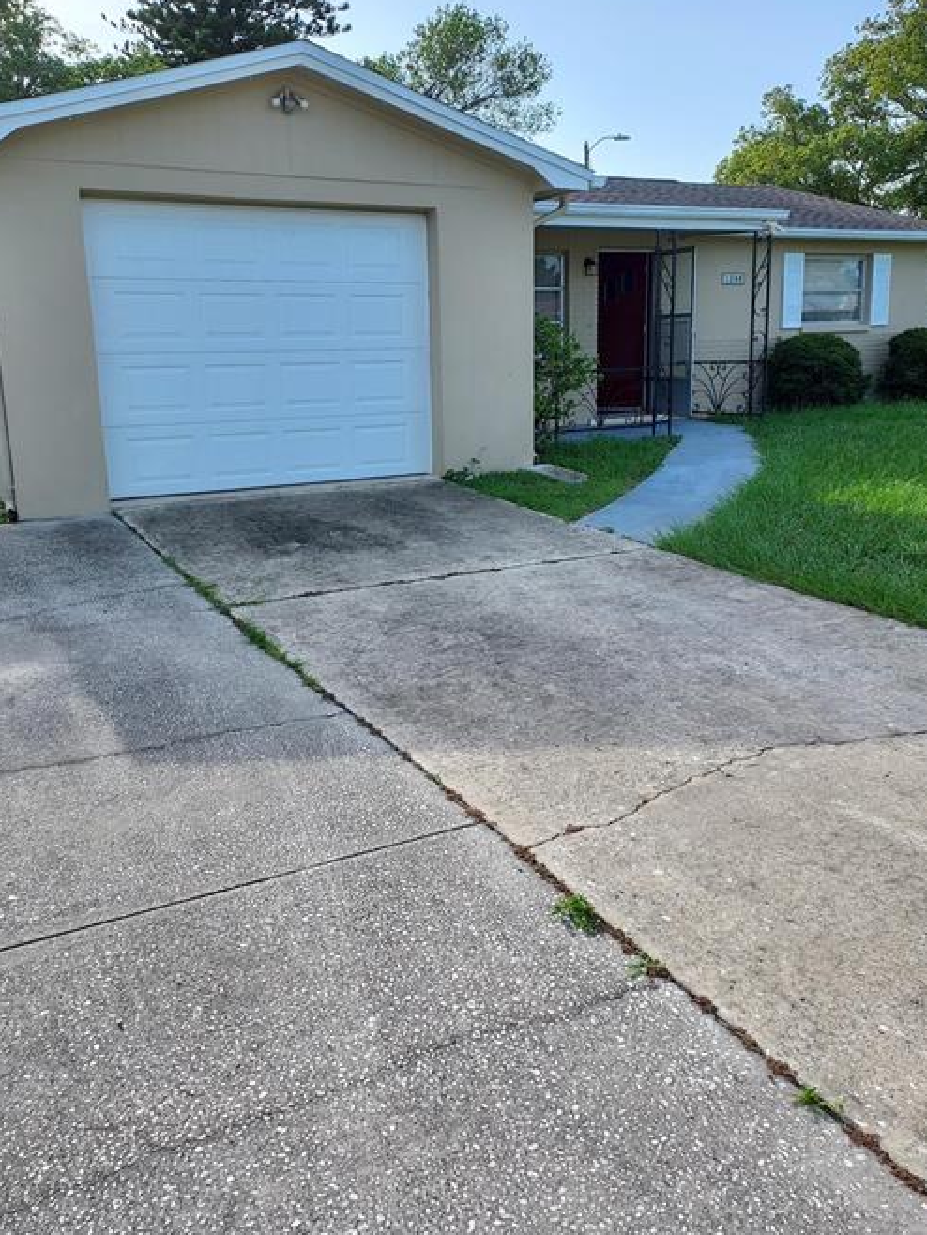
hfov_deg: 49.8
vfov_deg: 63.2
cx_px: 445
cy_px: 546
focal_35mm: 28
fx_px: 999
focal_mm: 4.6
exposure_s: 1/583
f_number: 1.8
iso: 40
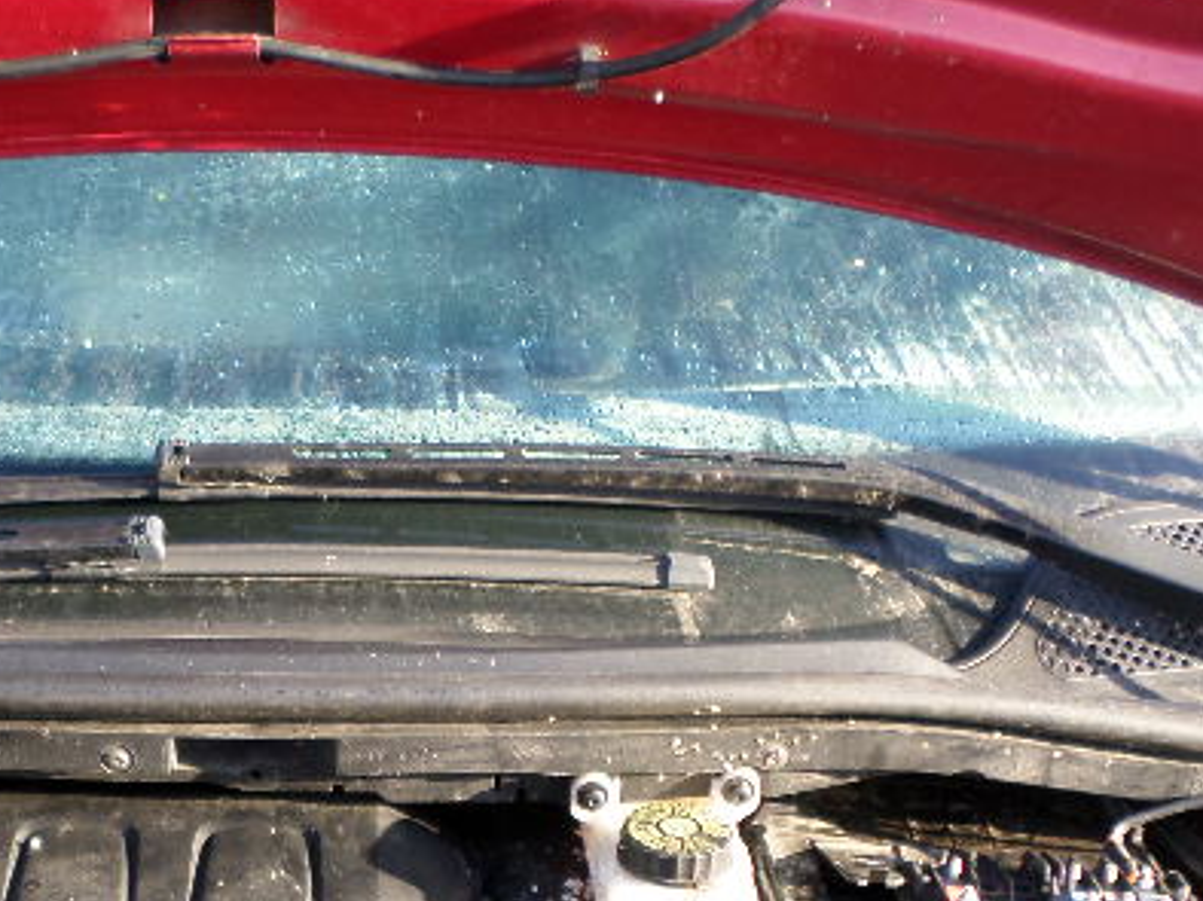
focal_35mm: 65
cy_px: 983
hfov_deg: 29.0
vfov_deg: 21.4
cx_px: 195
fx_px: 2258
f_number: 2.5
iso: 80
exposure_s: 1/90
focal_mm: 4.5
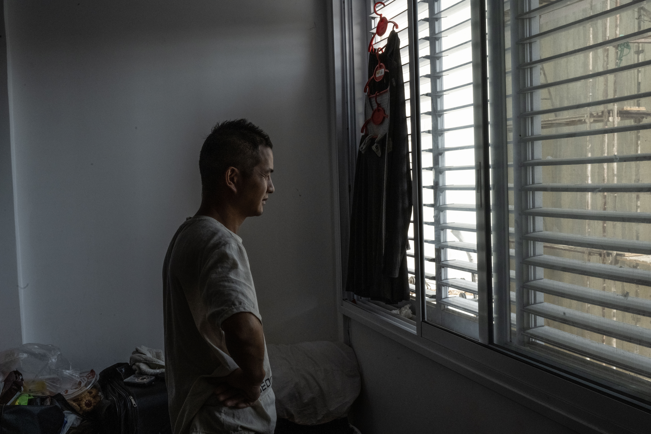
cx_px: 326
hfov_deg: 48.5
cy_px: 217
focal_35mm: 40
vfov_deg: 33.4
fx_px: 723
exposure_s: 1/200
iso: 1800
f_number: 22
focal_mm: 40
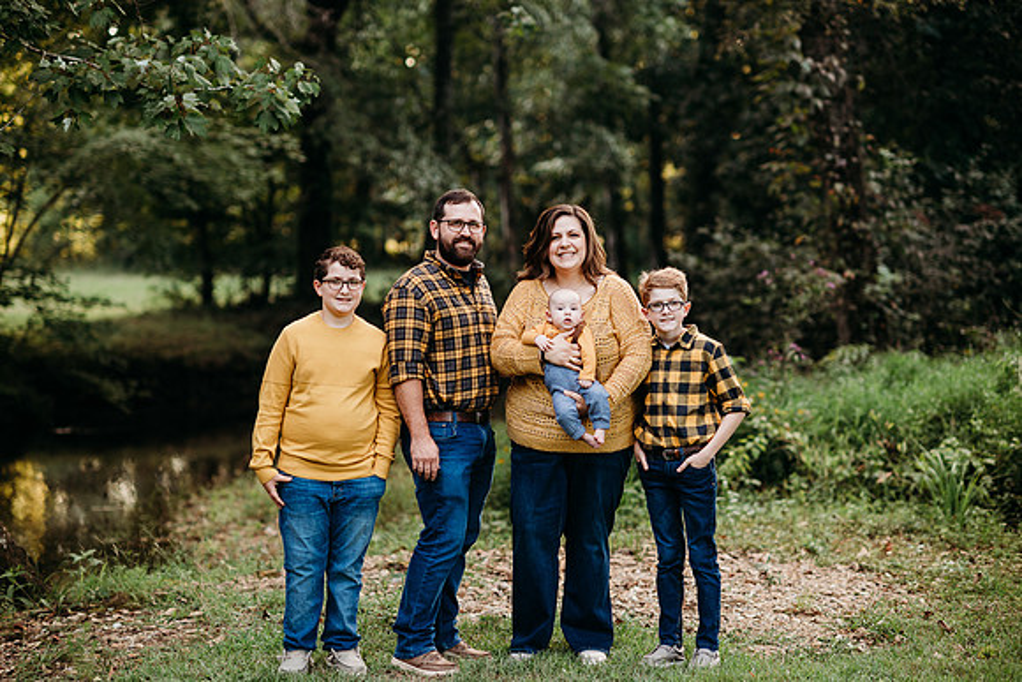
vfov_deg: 16.1
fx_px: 2414
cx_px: 511
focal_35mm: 85
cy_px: 341
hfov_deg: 23.9
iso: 125
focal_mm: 85
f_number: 2.2
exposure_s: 1/200
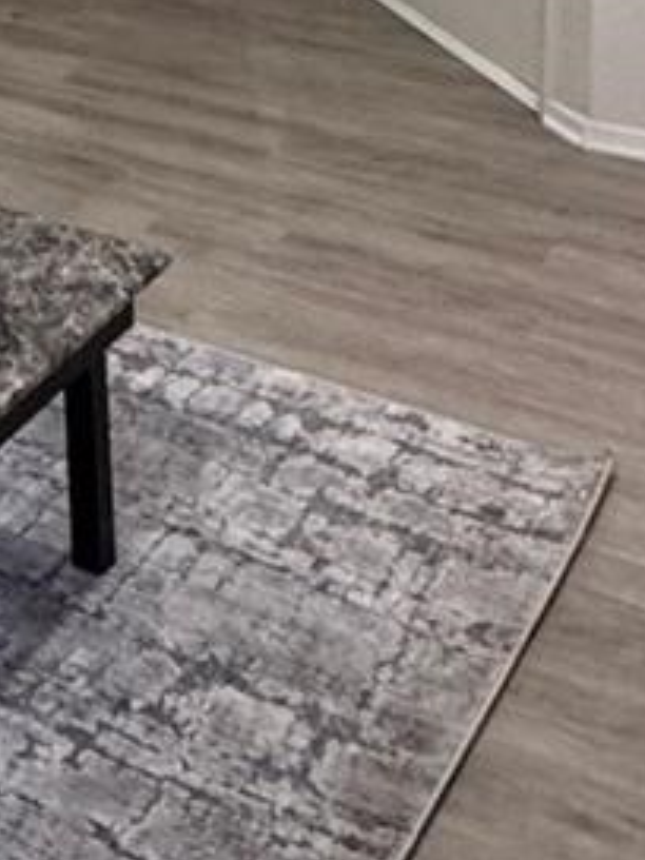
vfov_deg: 21.0
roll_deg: +1.5
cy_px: -421
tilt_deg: -4.8
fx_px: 1963
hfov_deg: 17.6
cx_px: -164
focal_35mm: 79
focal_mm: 2.22
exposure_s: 1/60
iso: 250
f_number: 2.2
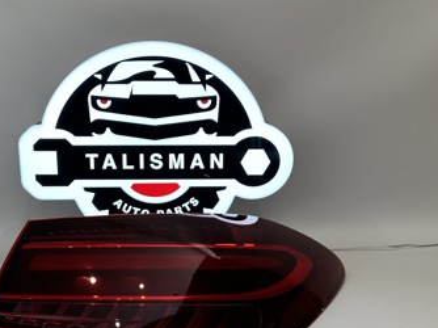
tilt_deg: -13.9
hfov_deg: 41.1
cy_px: 207
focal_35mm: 46
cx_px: 178
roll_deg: +1.1
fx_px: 582
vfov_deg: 31.3
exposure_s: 1/100
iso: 64
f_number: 1.78
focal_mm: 6.86
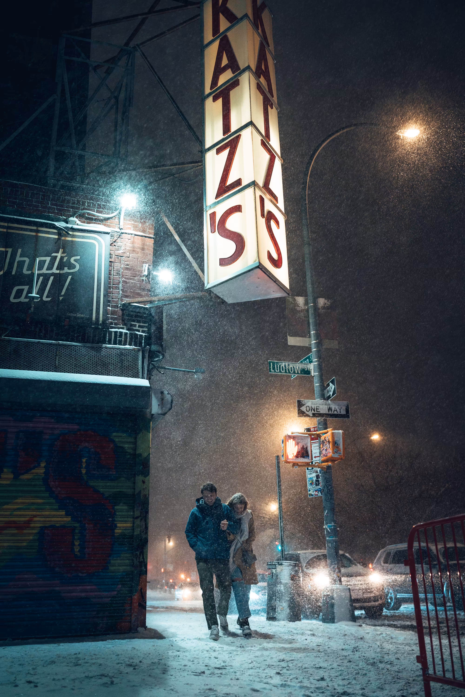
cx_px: 232
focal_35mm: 35
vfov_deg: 54.4
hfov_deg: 37.9
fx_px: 678
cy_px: 348
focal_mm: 35
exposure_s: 1/320
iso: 1250
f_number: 1.8
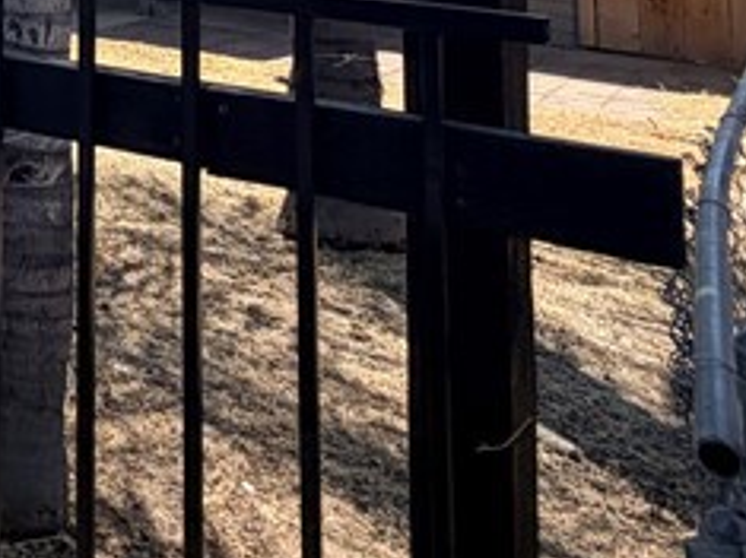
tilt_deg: +7.0
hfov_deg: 24.6
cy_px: -330
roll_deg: -2.9
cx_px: -371
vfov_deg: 20.0
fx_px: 1314
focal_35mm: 61
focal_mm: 2.22
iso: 32
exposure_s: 1/770
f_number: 2.2
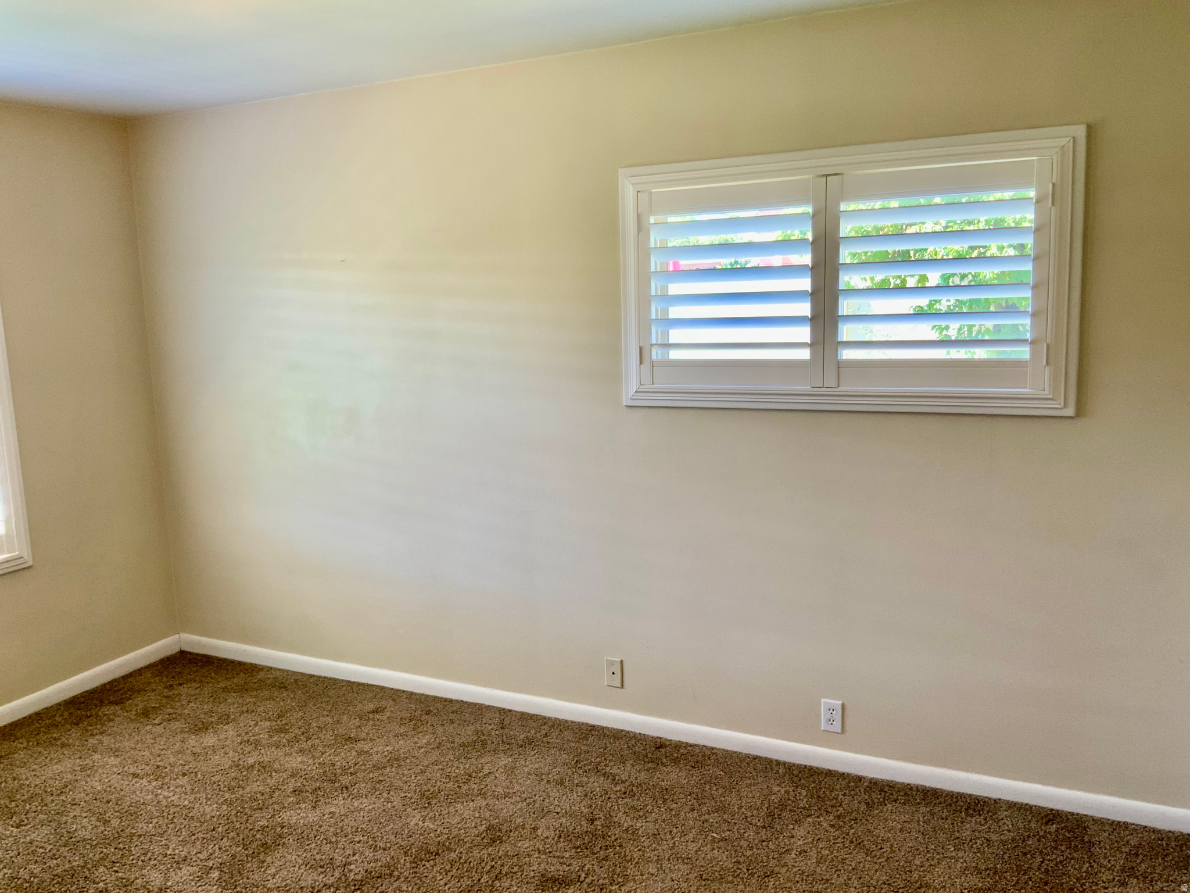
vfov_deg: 48.2
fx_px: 997
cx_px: 595
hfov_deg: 61.7
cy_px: 446
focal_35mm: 29
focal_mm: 3
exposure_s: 1/60
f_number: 1.8
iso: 50
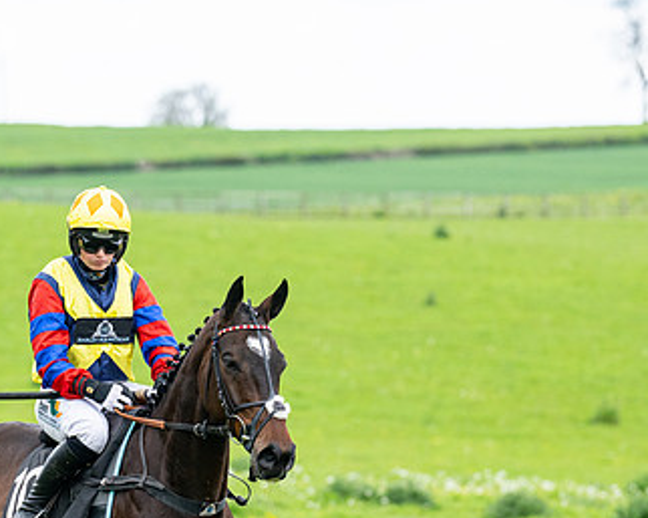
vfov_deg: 3.7
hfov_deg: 4.6
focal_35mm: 417
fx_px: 7990
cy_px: 400
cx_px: 194
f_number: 5
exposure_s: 1/1000
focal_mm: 185
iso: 400
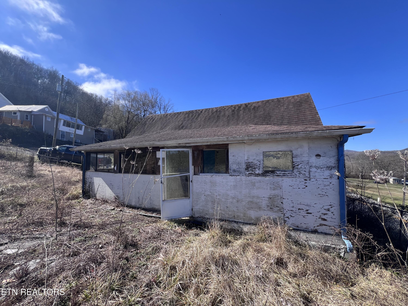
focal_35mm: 13
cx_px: 204
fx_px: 153
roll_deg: -0.7
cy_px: 153
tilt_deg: +2.8
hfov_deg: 106.2
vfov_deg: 89.9
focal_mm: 1.57
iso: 32
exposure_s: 1/661
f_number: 1.8
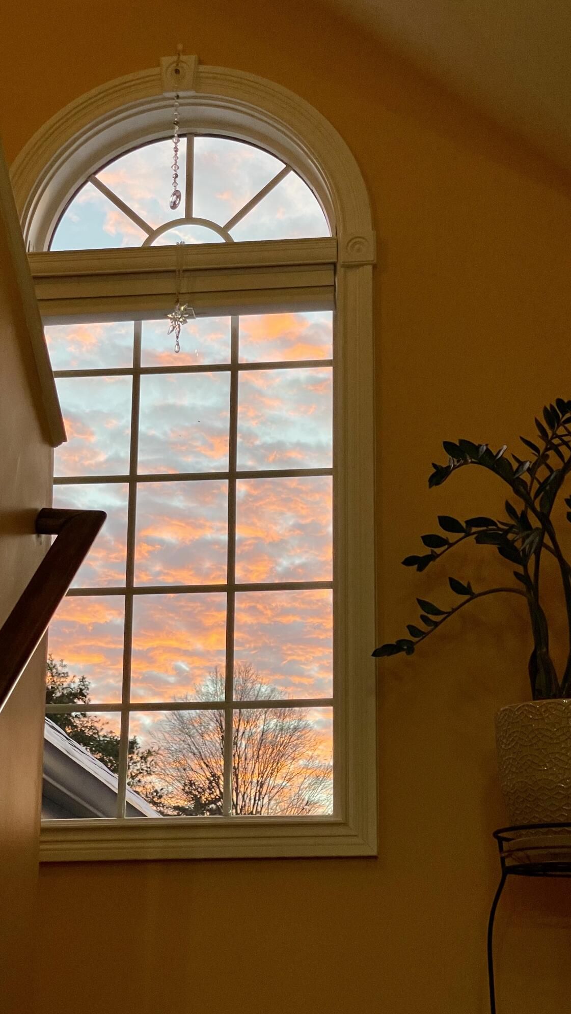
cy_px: 508
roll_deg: +0.1
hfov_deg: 17.2
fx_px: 1884
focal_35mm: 70
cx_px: 317
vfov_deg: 30.1
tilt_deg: +19.0
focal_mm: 7.5
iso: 100
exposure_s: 1/120
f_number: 2.2
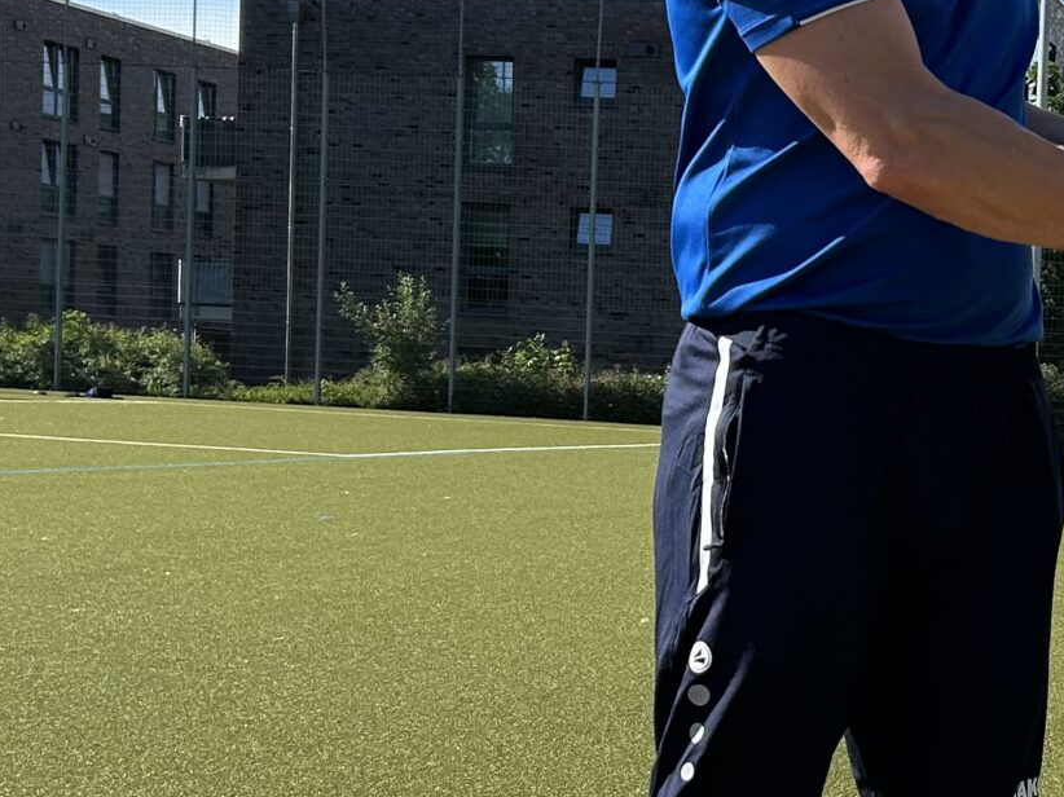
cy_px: 507
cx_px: 1074
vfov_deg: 18.2
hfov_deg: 23.1
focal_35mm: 81
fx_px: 2489
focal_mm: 5.7
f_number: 1.5
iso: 50
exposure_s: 1/3460
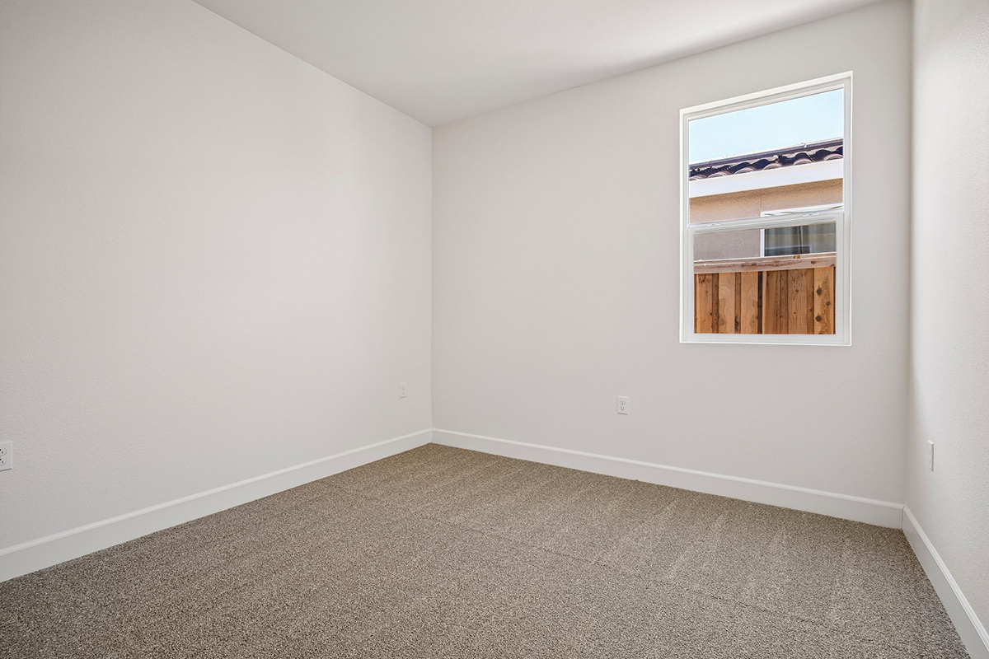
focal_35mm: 17
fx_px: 467
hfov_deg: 93.3
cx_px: 494
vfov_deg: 70.4
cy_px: 330
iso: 400
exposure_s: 1/20
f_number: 8
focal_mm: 17
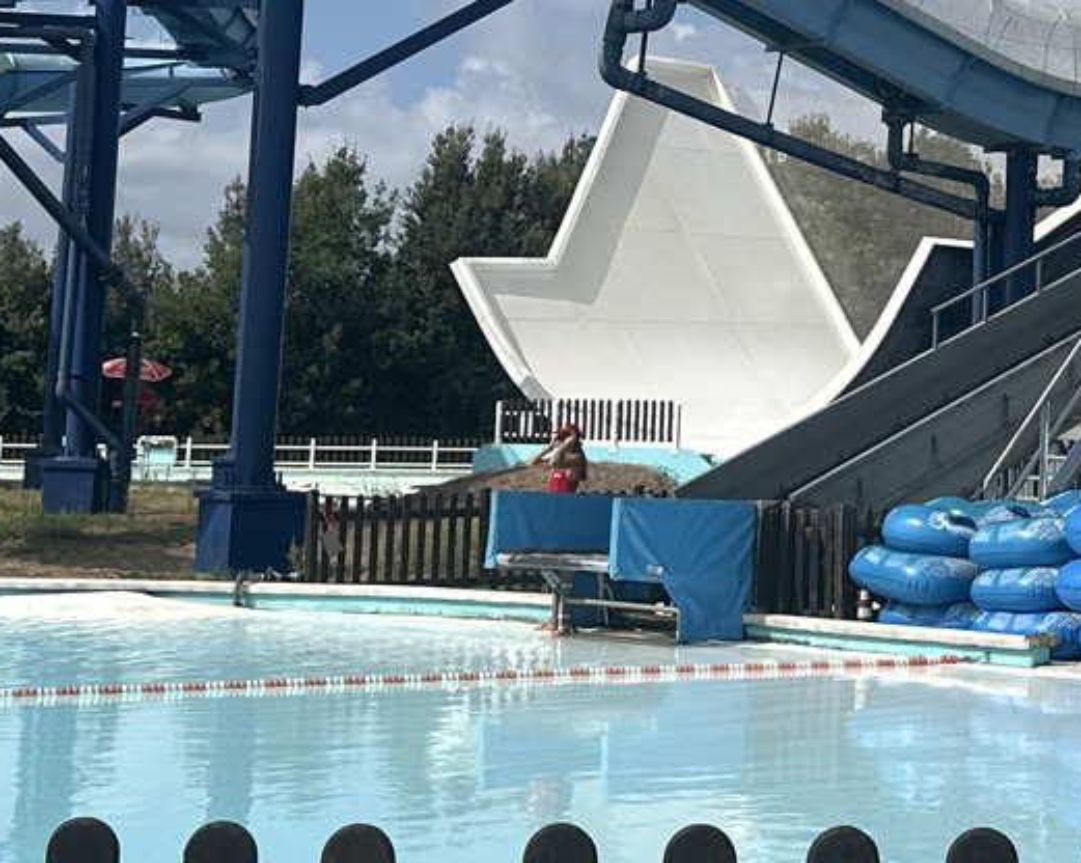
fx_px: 2877
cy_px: -37
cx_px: 957
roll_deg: -0.1
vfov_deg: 16.6
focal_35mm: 90
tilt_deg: +8.2
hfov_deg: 20.9
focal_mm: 6.86
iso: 80
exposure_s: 1/7042
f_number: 1.78
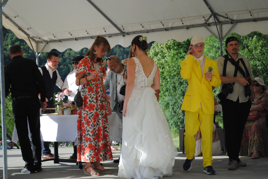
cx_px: 134
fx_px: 615
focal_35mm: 82
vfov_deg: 16.6
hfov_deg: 24.6
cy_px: 90
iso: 100
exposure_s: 1/160
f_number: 6.3
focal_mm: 55
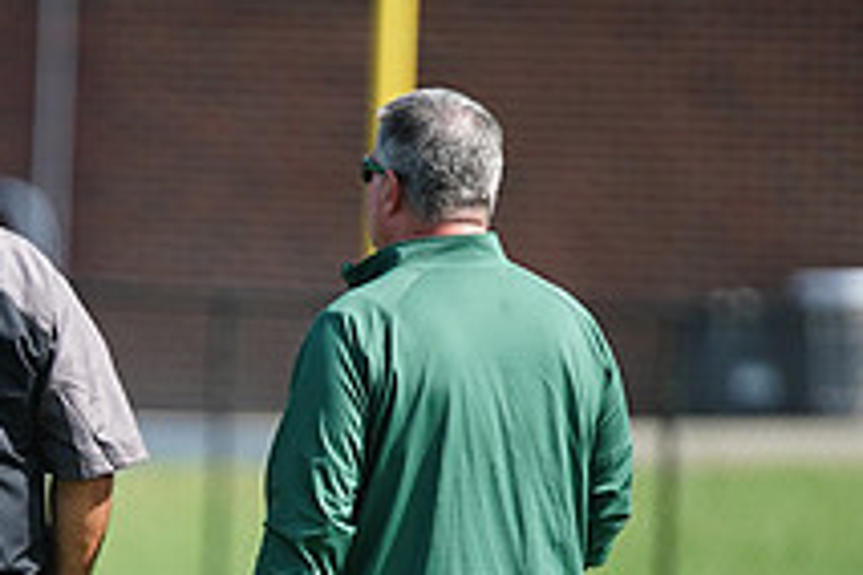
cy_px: 618
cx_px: -113
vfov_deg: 1.7
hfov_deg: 2.5
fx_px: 19584
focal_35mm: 817
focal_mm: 300
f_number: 2.8
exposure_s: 1/2500
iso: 400
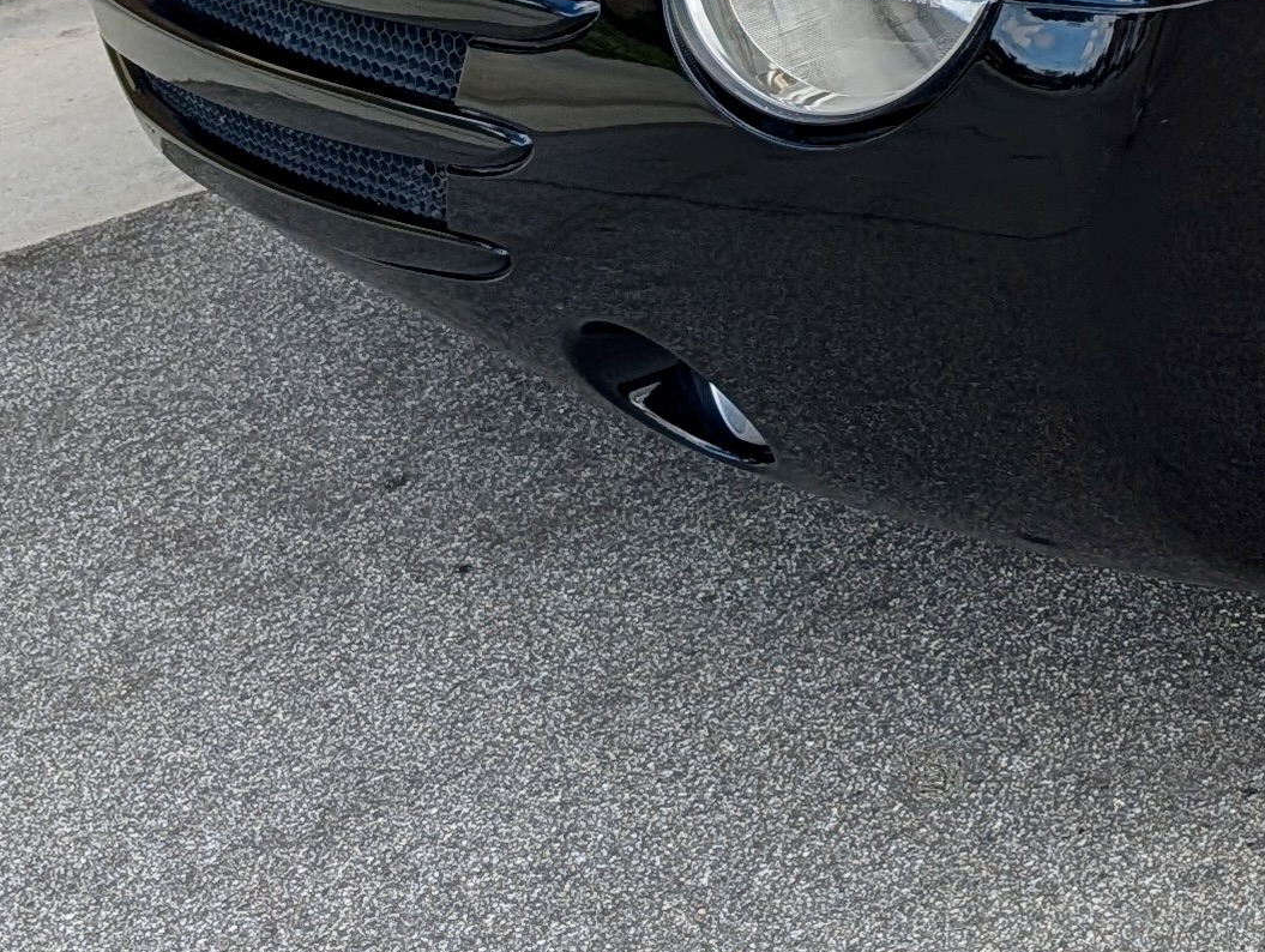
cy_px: -574
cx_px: 2088
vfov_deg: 15.2
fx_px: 3220
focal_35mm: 88
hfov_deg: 18.6
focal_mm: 6.9
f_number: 1.68
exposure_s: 1/576
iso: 21
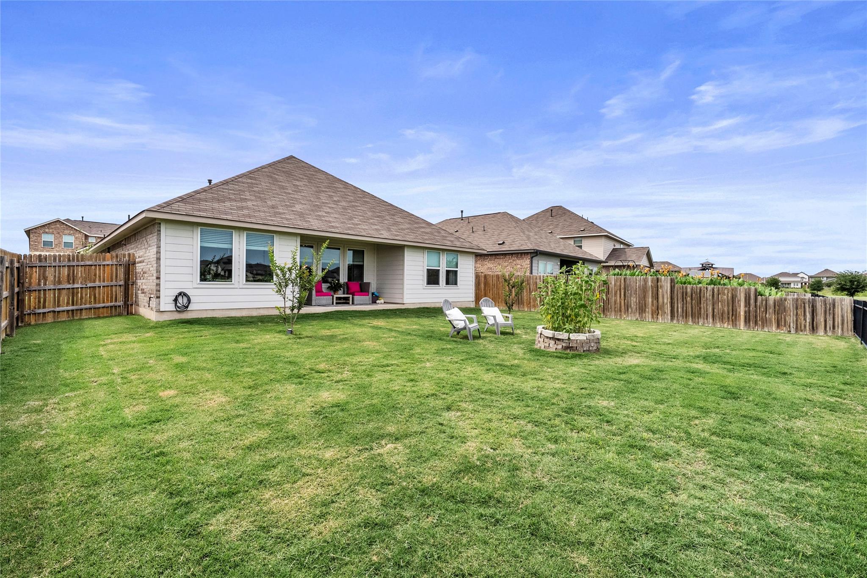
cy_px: 289
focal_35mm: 16
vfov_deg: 73.8
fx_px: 385
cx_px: 434
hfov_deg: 96.7
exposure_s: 1/400
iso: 160
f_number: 11
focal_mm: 16
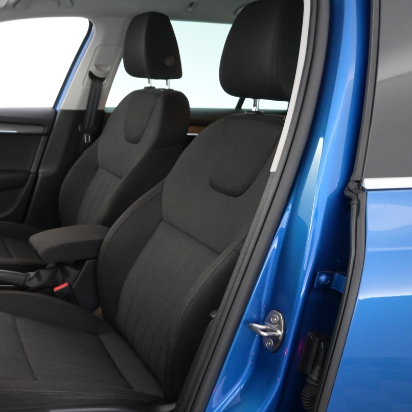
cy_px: 248
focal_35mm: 41
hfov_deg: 38.0
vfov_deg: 40.7
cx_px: 37
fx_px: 552
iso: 2500
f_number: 3.5
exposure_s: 1/50
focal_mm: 16
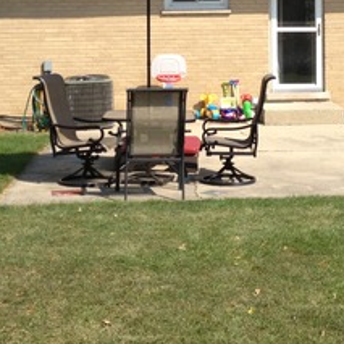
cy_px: 29
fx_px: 1046
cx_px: 229
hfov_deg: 18.6
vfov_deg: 18.4
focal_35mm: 93
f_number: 2.4
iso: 50
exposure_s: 1/1493
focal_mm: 4.28
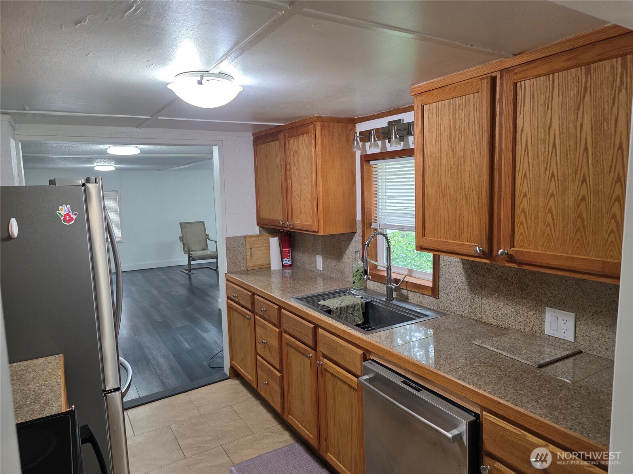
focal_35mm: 23
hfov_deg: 73.9
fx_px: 421
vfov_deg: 58.9
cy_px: 237
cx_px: 316
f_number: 1.7
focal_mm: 6.3
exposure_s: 1/120
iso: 250
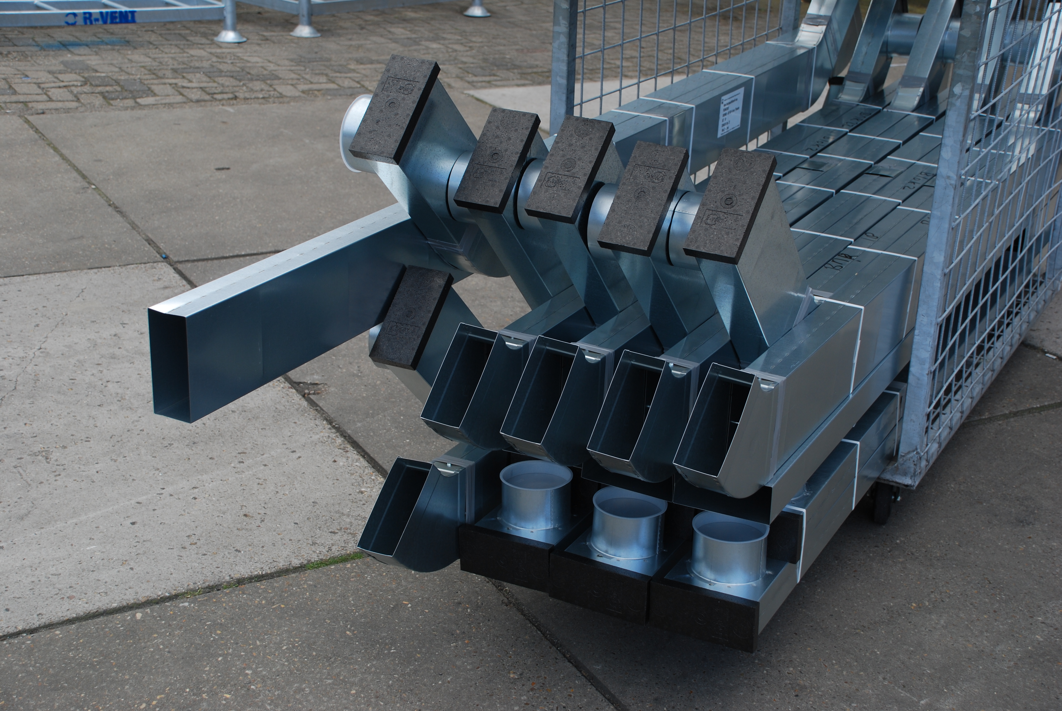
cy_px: 356
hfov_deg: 37.8
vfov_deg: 25.8
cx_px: 531
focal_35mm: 52
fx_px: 1551
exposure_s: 1/125
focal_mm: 35
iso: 100
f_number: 5.6
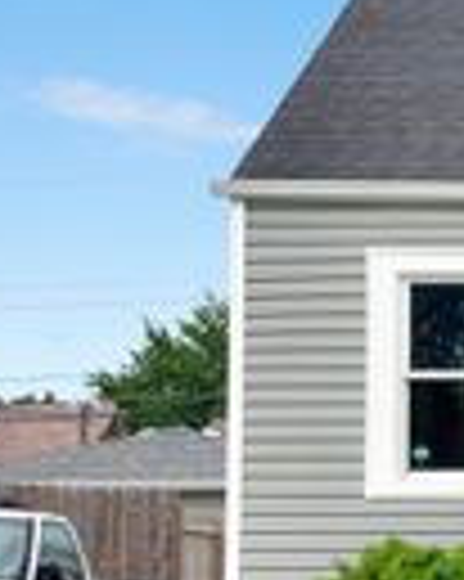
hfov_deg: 11.0
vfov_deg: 15.1
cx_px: 951
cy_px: 438
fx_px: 2183
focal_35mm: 127
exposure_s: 1/8000
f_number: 9
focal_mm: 35
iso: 6400
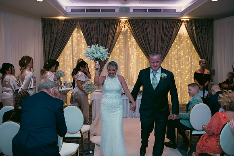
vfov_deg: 41.1
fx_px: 208
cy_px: 78
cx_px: 117
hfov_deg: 58.7
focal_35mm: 32
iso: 800
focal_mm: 32
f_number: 3.5
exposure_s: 1/160
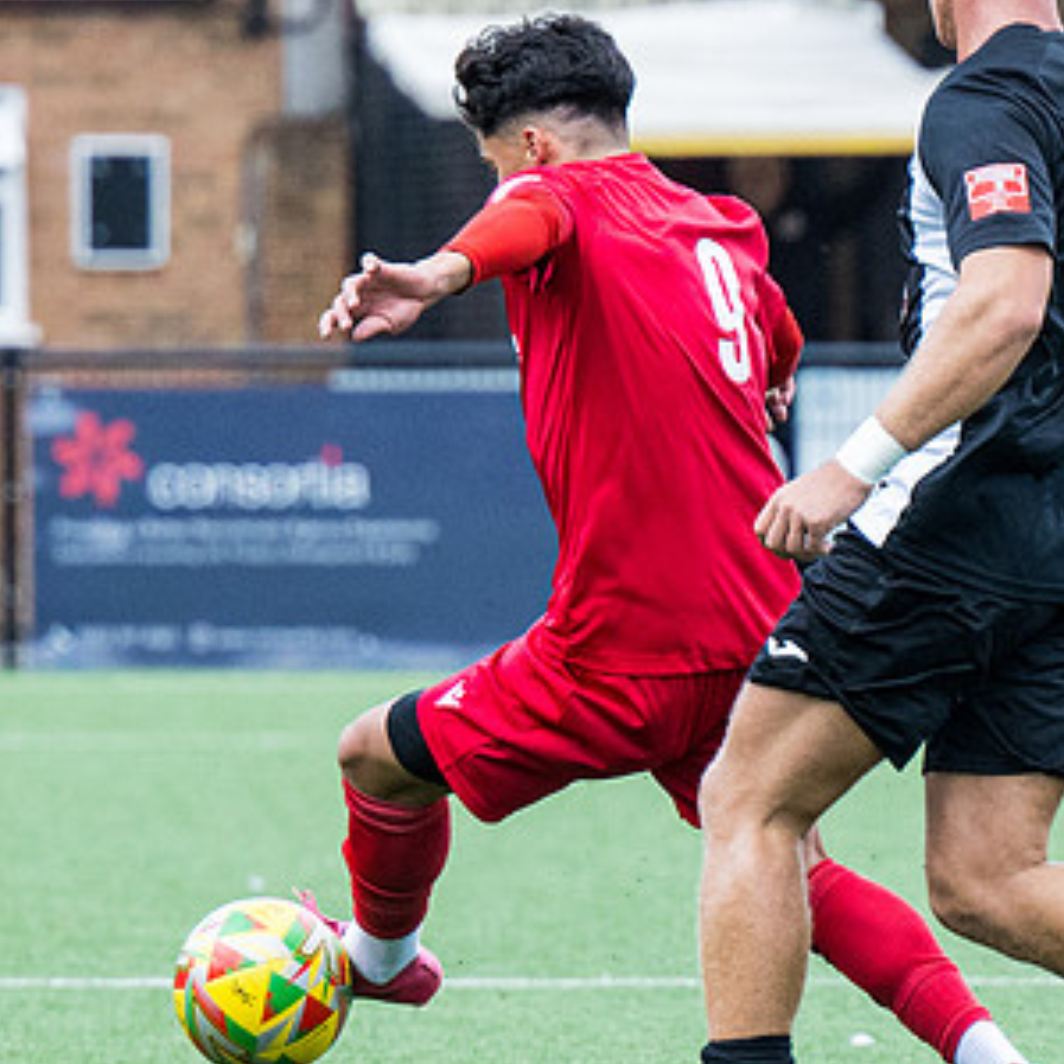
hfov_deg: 2.1
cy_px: 539
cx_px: 239
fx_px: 29628
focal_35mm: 852
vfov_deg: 2.1
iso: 800
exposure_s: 1/1600
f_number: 4.5
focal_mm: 200
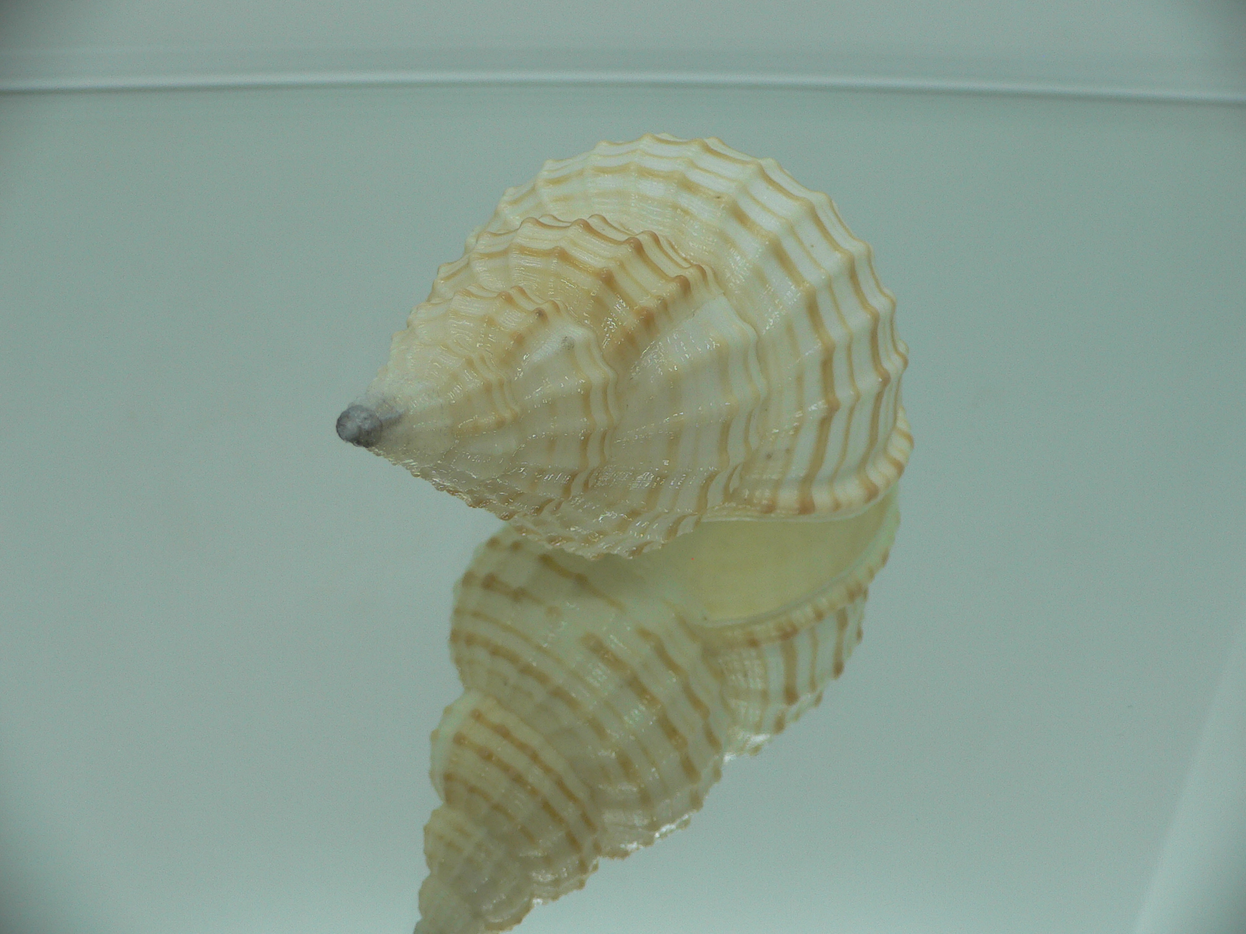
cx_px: 623
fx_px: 1260
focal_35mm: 35
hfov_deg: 52.6
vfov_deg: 40.7
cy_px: 467
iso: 80
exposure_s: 1/60
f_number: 2.8
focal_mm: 4.6
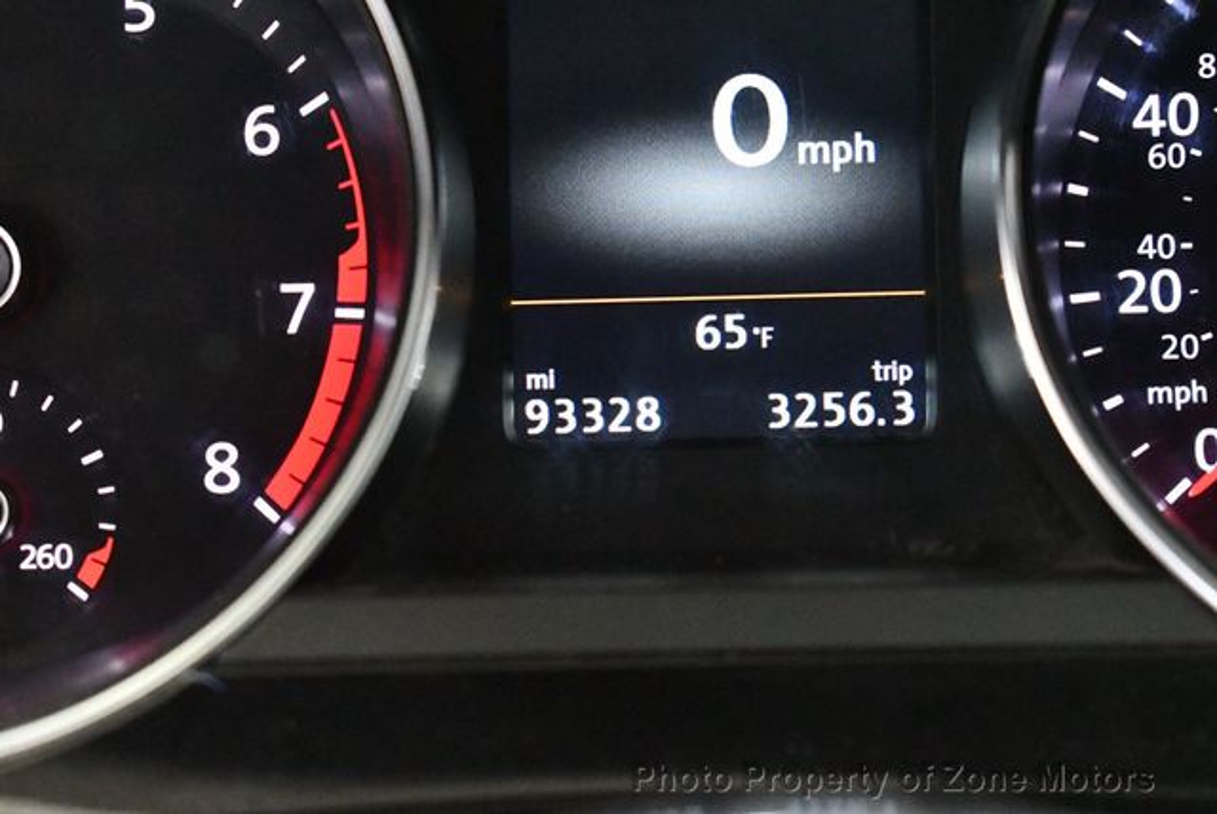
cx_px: 608
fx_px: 3722
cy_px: 407
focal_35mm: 110
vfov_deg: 12.5
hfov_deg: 18.6
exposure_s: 1/50
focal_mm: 55
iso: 12800
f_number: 5.6
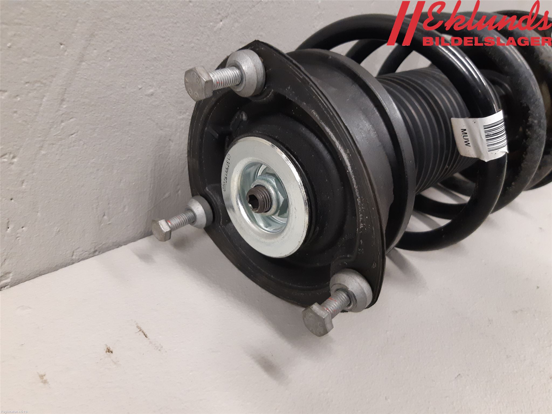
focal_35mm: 26
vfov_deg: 53.1
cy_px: 207
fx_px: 415
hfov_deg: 67.3
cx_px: 276
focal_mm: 3.93
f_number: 1.7
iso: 250
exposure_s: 1/50
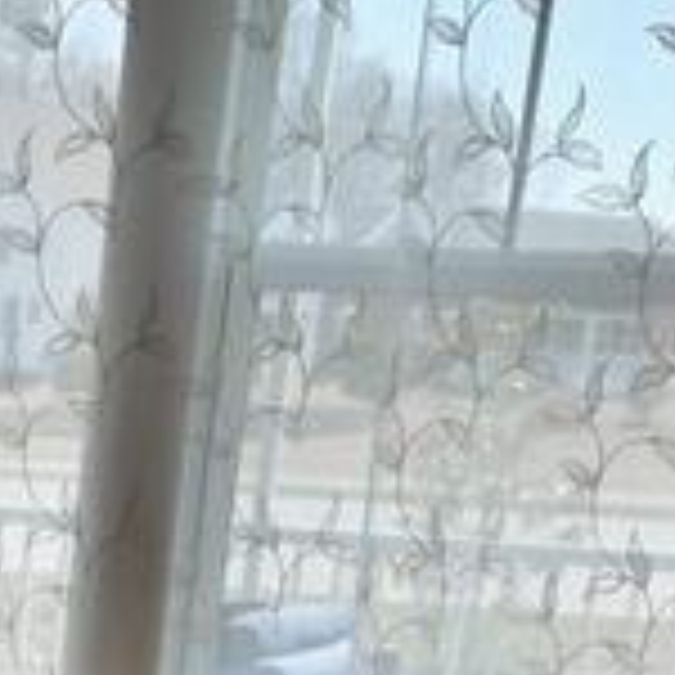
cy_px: 1292
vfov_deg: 13.4
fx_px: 2515
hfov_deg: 14.0
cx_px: -436
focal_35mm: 114
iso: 125
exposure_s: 1/20
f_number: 10
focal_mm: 14
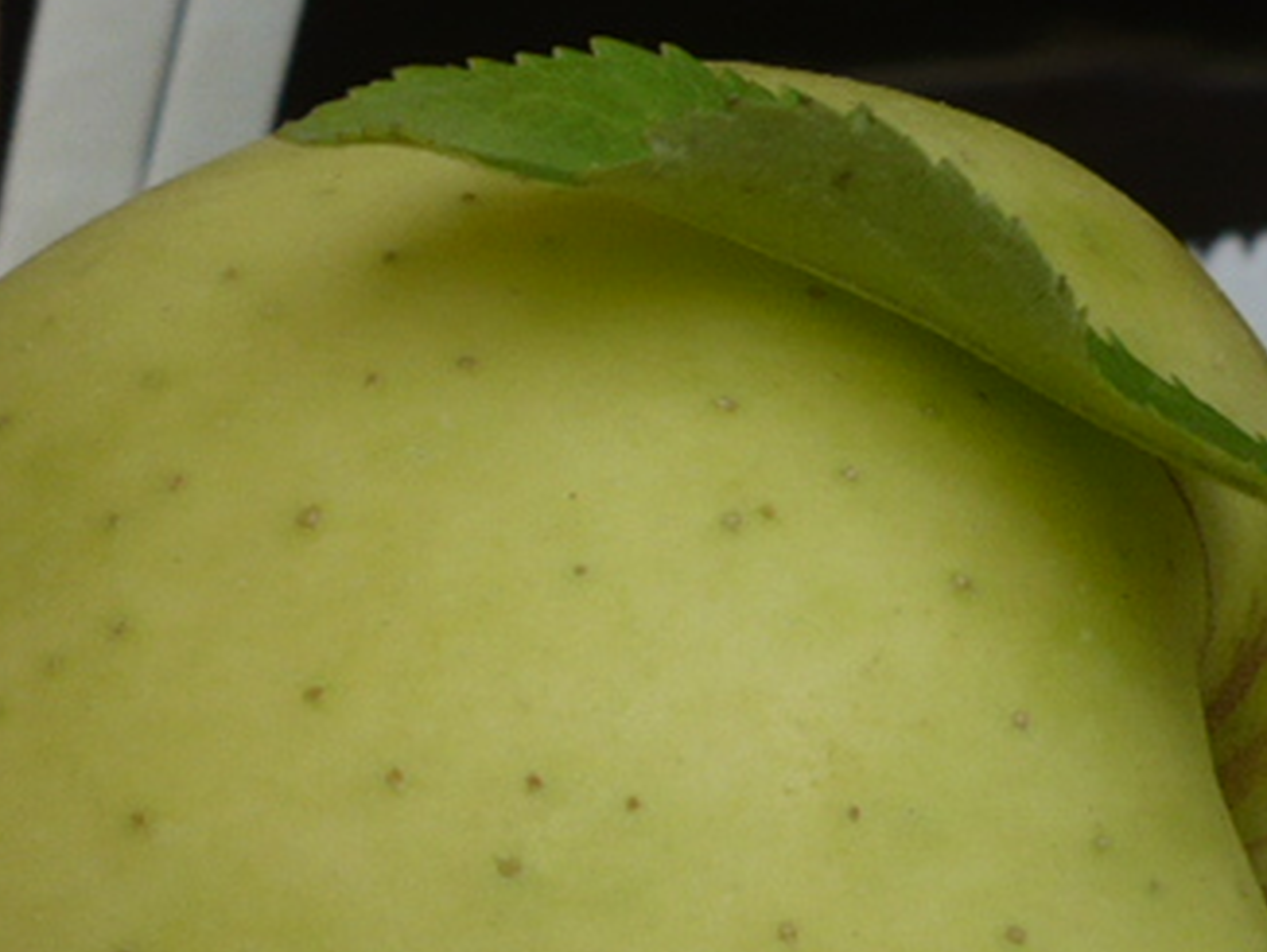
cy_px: 859
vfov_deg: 14.1
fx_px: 3809
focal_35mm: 104
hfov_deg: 18.9
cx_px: 746
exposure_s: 1/160
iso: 100
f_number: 8
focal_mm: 5.8
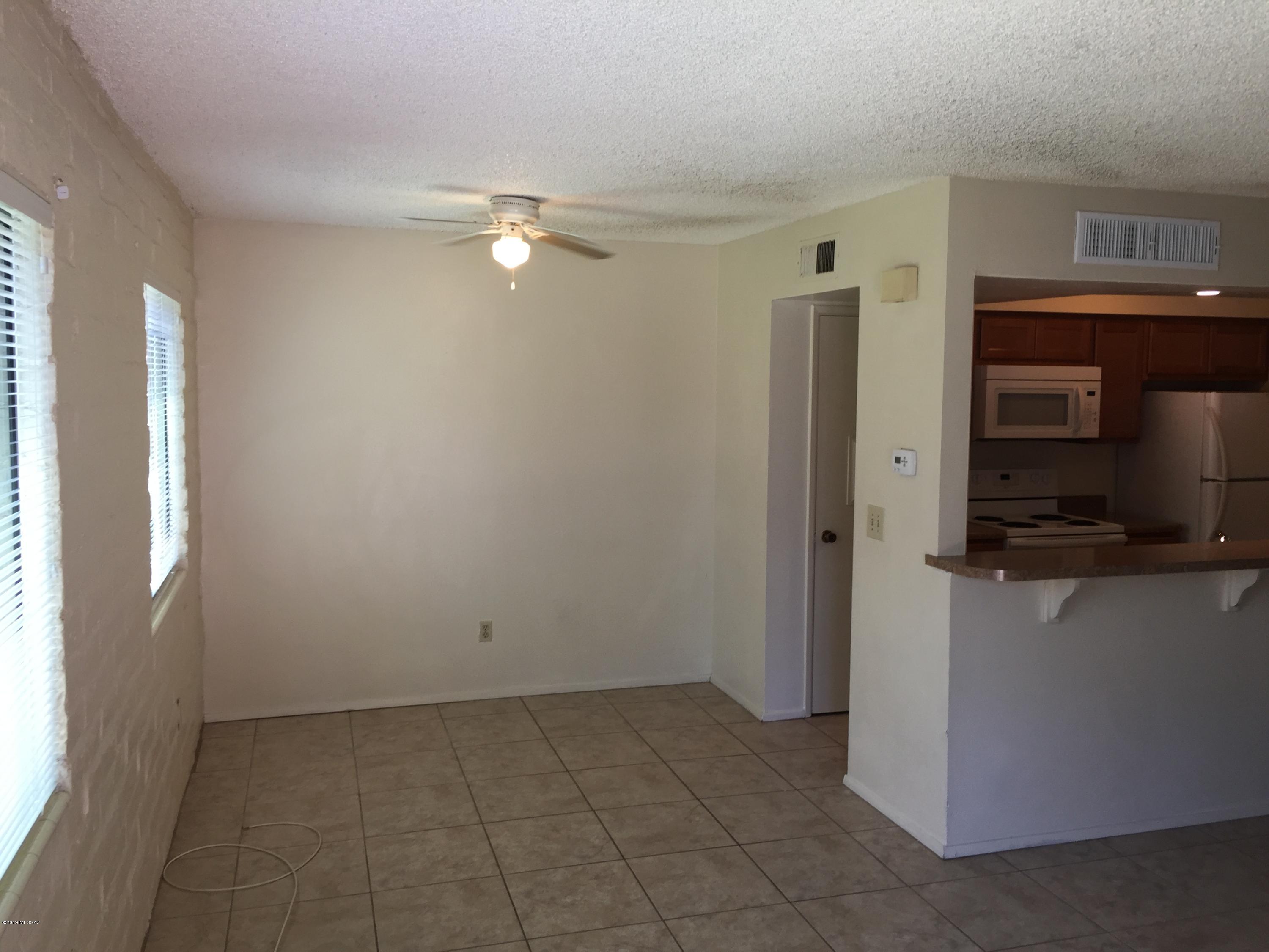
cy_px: 476
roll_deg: -1.5
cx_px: 634
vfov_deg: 48.2
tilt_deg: -6.7
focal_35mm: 29
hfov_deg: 61.7
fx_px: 1063
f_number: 2.2
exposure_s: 1/60
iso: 40
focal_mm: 4.15
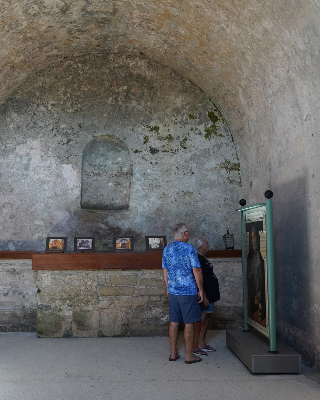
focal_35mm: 40
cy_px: 202
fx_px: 474
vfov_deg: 45.8
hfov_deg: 37.0
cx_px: 111
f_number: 7.1
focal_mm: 28
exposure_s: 1/100
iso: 1600
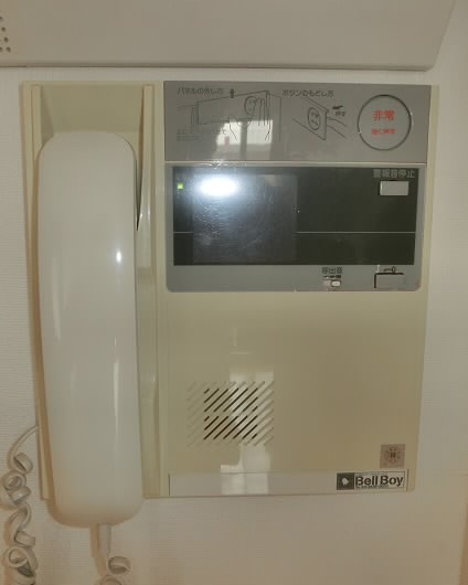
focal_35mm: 32
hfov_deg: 45.7
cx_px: 206
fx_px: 554
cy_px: 292
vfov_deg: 55.7
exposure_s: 1/100
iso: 200
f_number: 3
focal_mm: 4.24
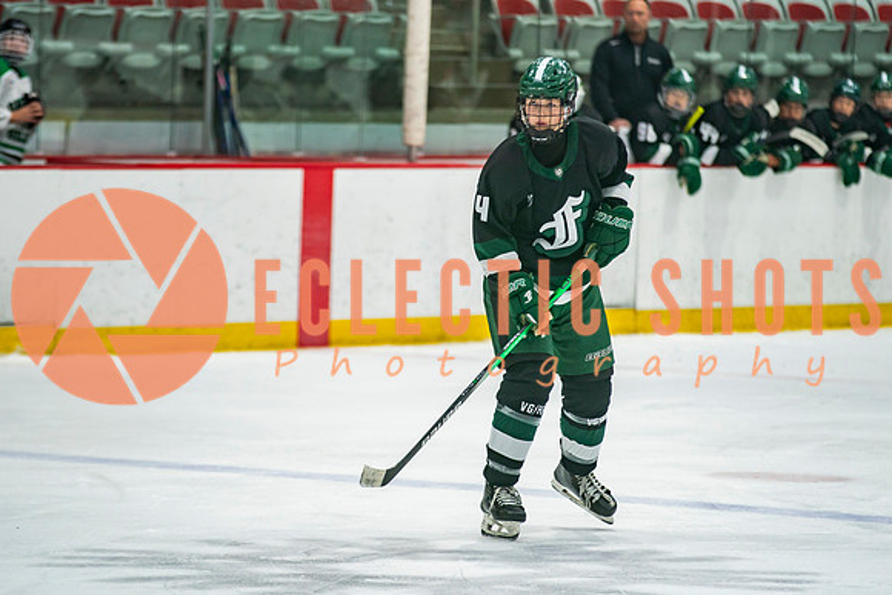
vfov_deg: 5.0
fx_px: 6751
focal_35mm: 272
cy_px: 280
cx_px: 460
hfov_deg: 7.6
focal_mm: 200
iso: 640
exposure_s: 1/640
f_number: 3.2
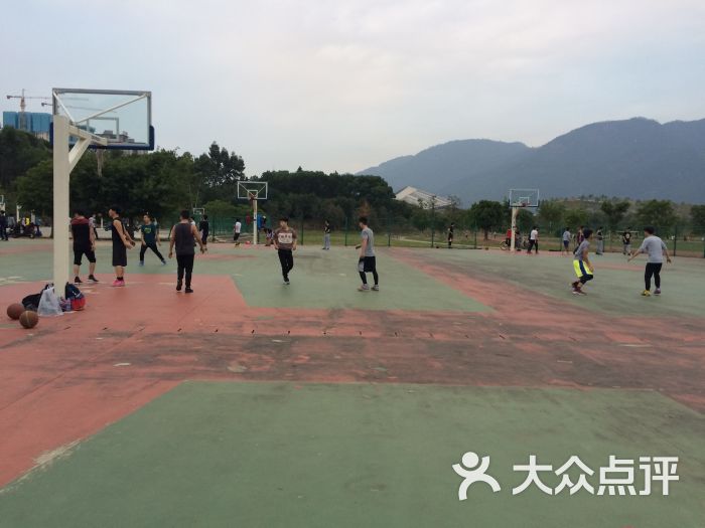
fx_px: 591
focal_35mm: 29
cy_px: 264
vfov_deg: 48.2
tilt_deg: -2.4
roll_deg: -0.2
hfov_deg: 61.7
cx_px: 352
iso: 50
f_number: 2.2
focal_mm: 4.15
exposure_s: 1/33
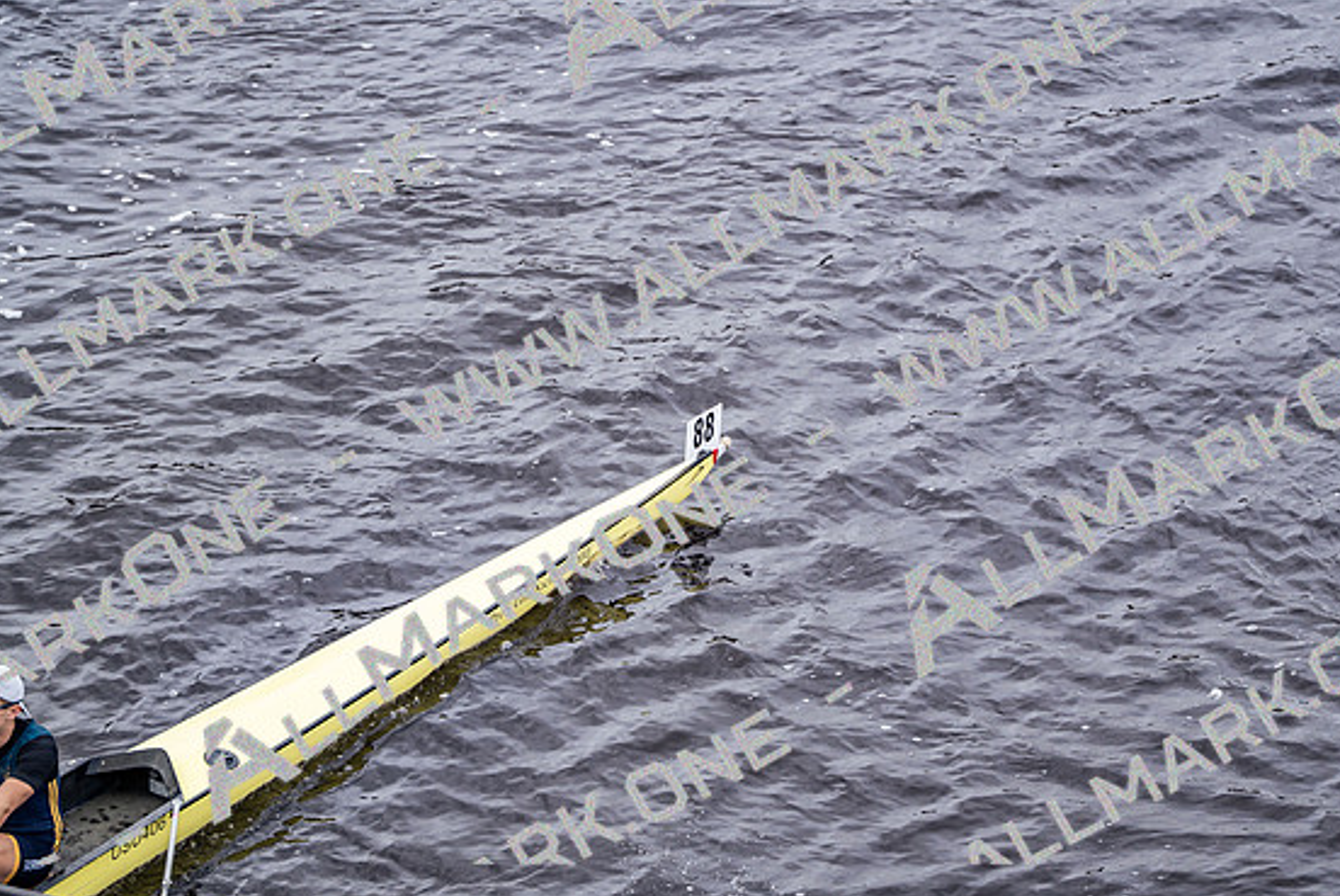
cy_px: 448
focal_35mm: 210
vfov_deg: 6.6
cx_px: 697
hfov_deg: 9.8
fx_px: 7823
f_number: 2.8
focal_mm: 200
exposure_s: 1/2000
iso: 320
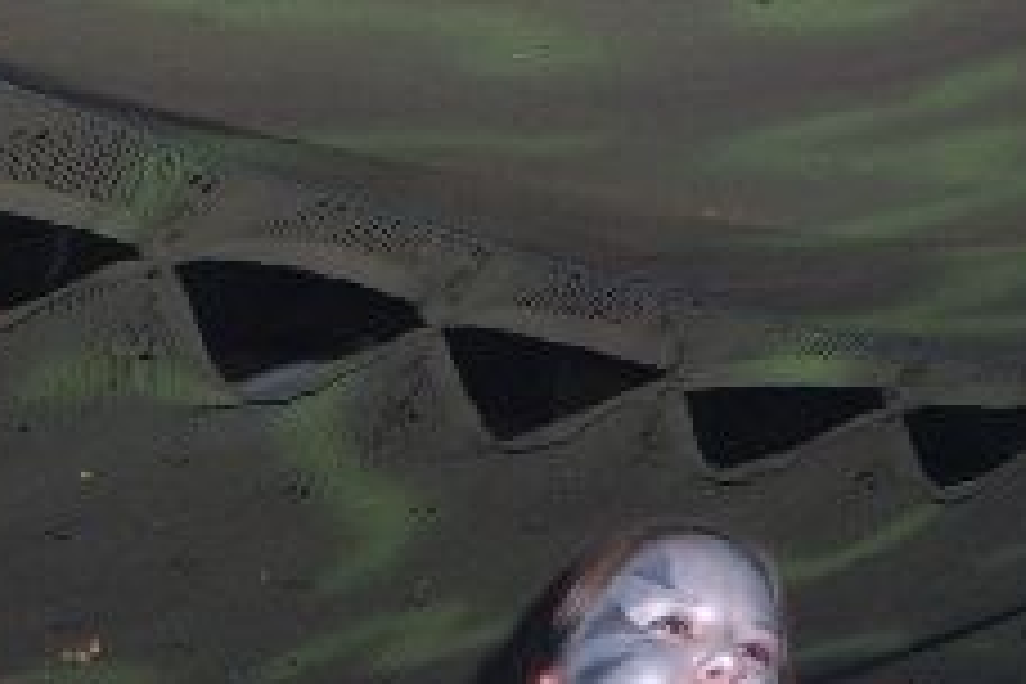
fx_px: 4617
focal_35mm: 162
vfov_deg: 8.4
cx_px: 801
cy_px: 857
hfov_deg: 12.6
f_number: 4
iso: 200
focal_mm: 24
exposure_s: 1/60
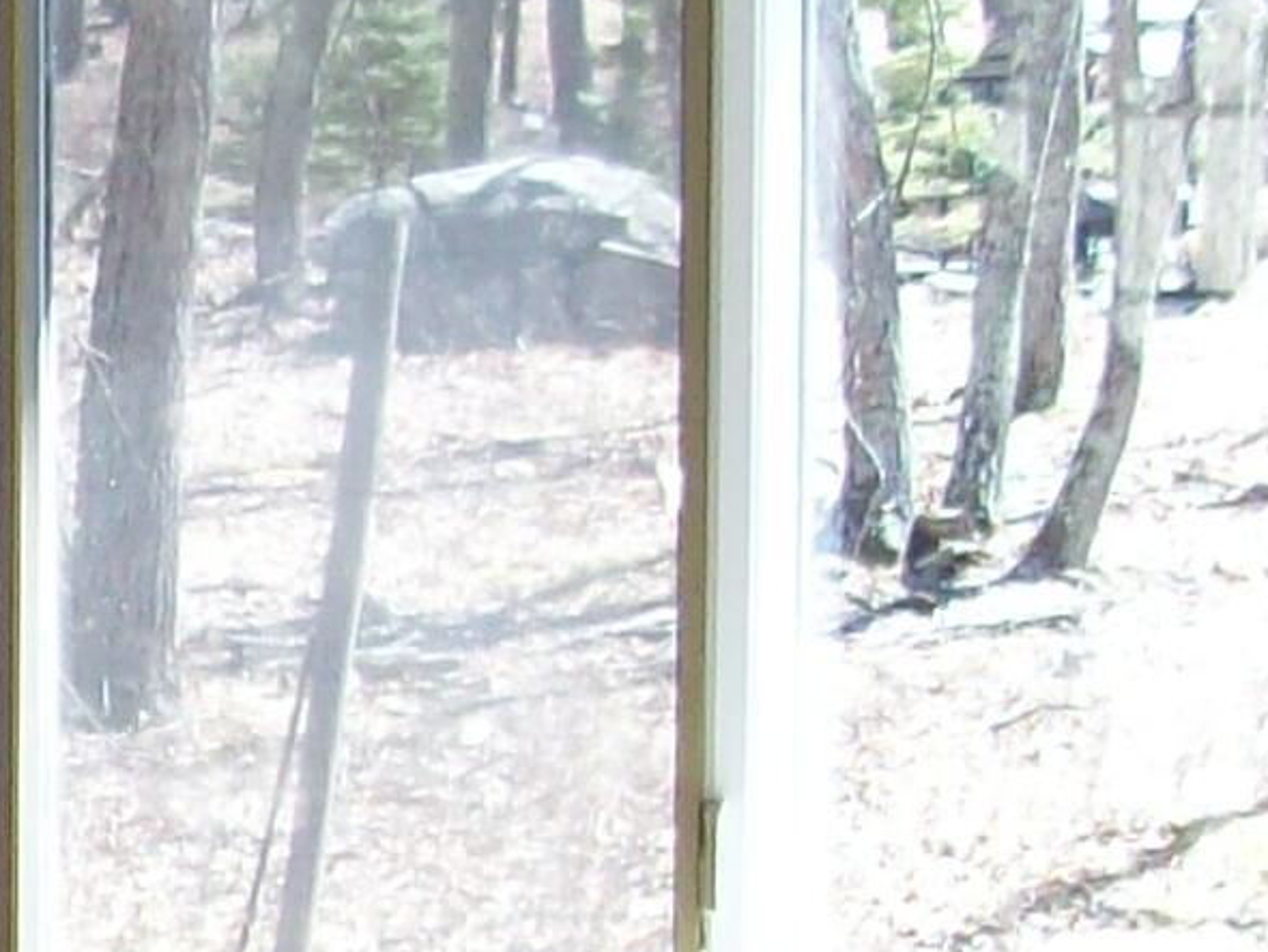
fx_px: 6706
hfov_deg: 10.3
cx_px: -900
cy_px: 1191
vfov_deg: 8.0
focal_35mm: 183
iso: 80
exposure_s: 1/94.2
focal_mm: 6
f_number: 2.7
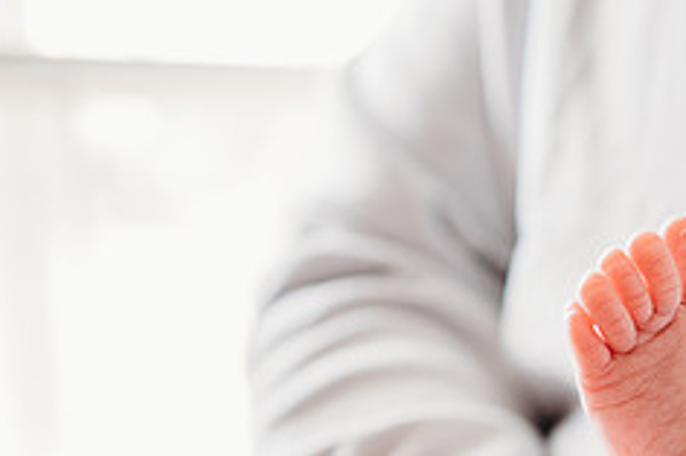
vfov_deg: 22.2
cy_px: 446
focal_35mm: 59
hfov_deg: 33.2
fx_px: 1123
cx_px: 523
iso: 640
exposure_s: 1/500
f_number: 1.8
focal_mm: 24
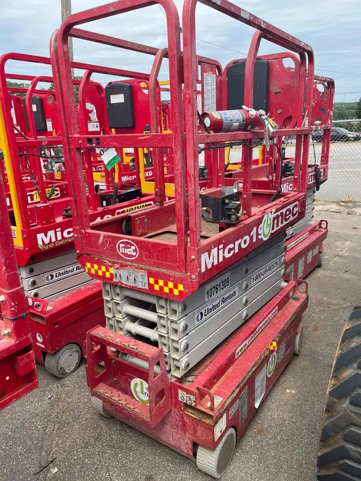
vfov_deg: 67.3
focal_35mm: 26
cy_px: 240
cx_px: 180
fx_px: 361
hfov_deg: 53.1
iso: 50
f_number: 1.6
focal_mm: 5.1
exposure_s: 1/1580
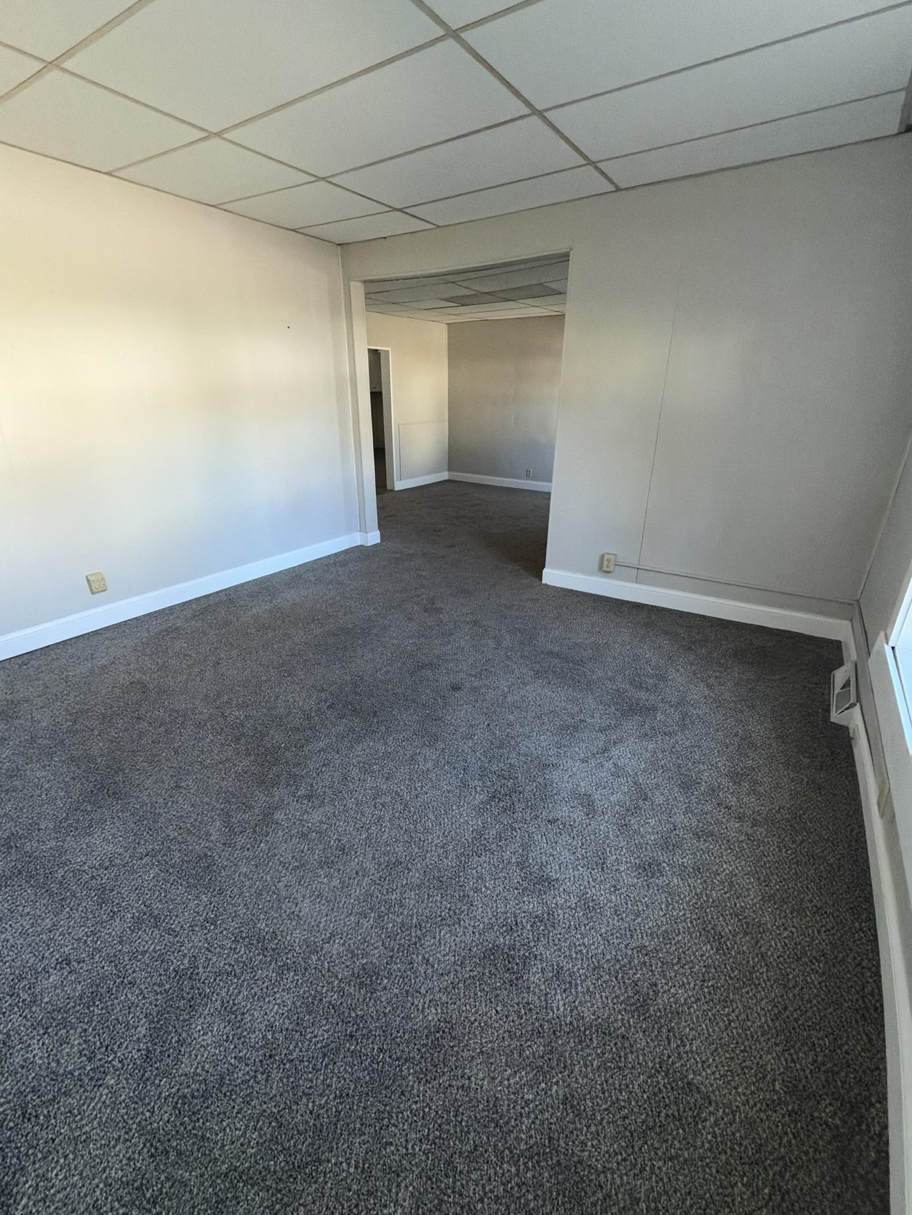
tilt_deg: -22.9
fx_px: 527
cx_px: 458
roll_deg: -0.2
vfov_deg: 98.2
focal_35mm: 15
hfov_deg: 81.8
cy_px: 618
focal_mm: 2.22
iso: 200
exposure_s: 1/80
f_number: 2.2
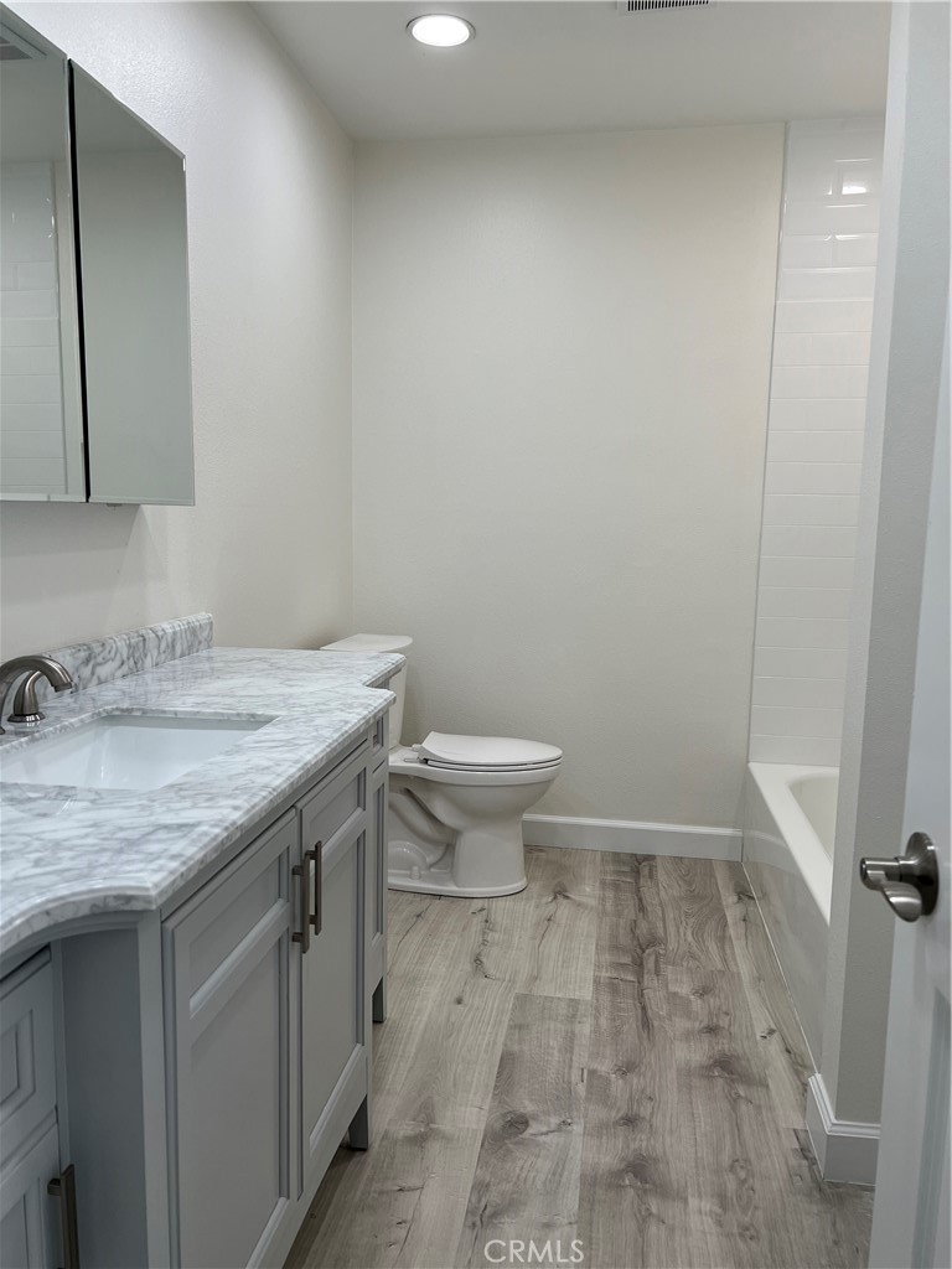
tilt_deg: -5.9
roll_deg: -0.8
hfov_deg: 53.1
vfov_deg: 67.3
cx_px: 476
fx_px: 953
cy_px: 634
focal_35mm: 26
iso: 40
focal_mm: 5.7
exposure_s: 1/120
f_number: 1.5
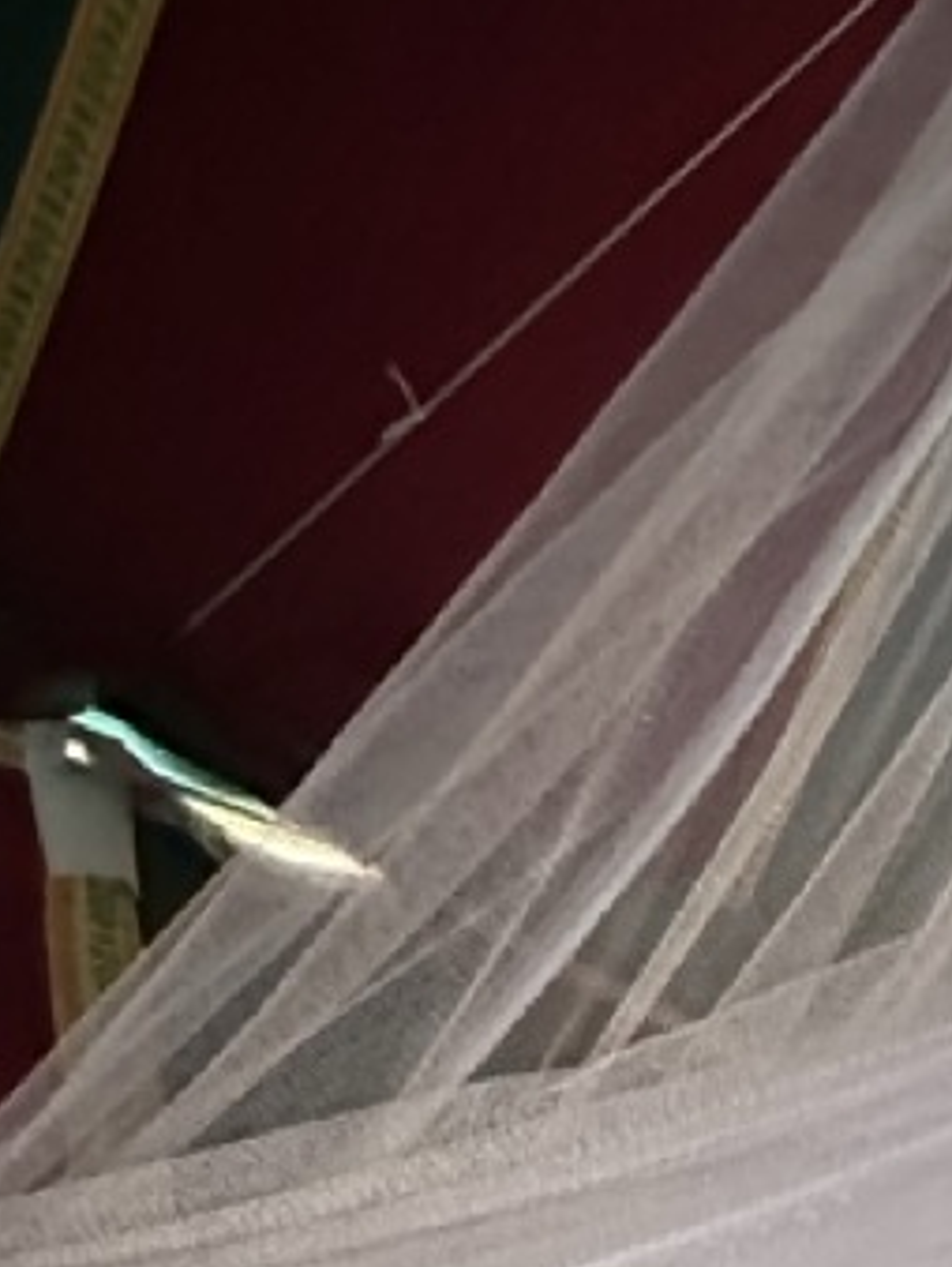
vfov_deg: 28.6
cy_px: 1706
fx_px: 1941
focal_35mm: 53
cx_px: 1319
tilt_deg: -5.1
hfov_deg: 23.5
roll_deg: +2.4
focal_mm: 2.22
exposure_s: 1/39
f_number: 2.2
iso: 1600
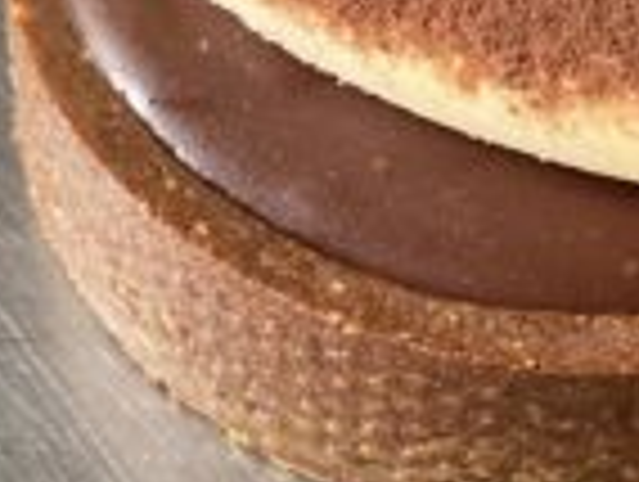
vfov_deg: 12.2
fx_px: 2256
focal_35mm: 122
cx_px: 421
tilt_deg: -49.8
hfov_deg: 16.1
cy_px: 216
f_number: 1.8
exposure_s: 1/60
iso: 250
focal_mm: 4.25
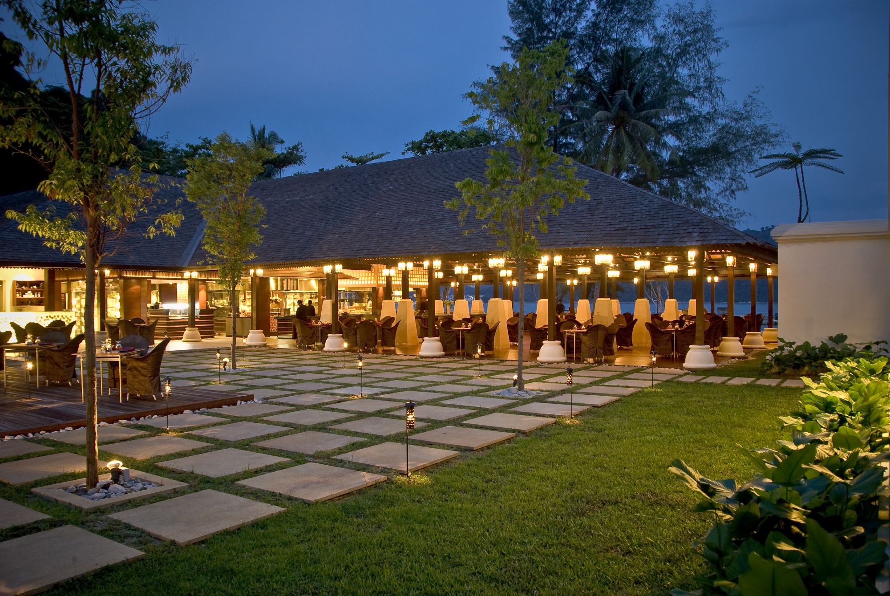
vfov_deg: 48.1
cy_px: 298
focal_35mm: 27
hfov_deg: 67.3
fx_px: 668
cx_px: 445
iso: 200
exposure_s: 1.3
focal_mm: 18
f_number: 5.6
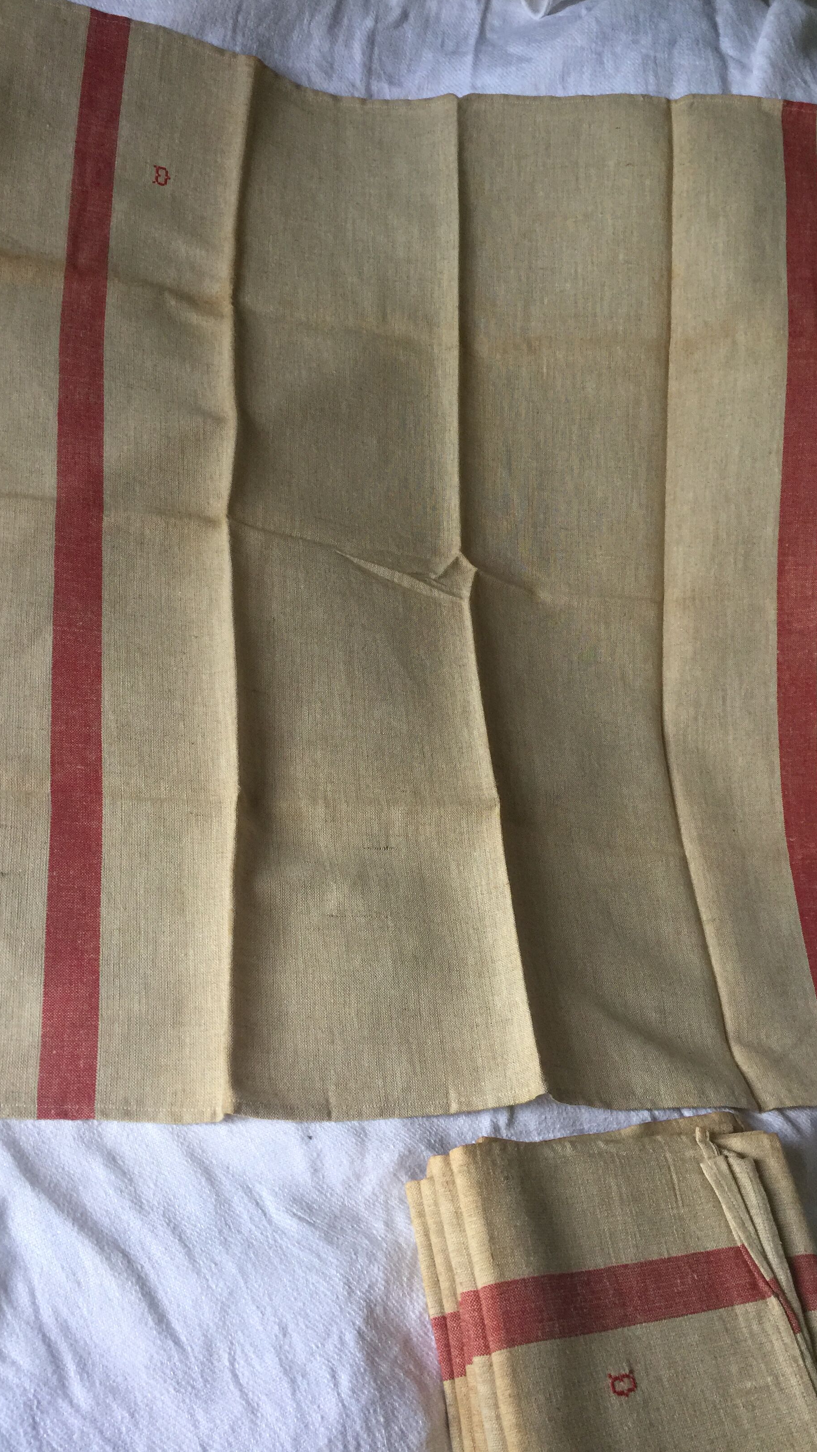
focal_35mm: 32
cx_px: 434
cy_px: 719
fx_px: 1232
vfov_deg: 61.0
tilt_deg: -51.6
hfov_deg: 36.7
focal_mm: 4.15
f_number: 2.2
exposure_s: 1/33
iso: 64
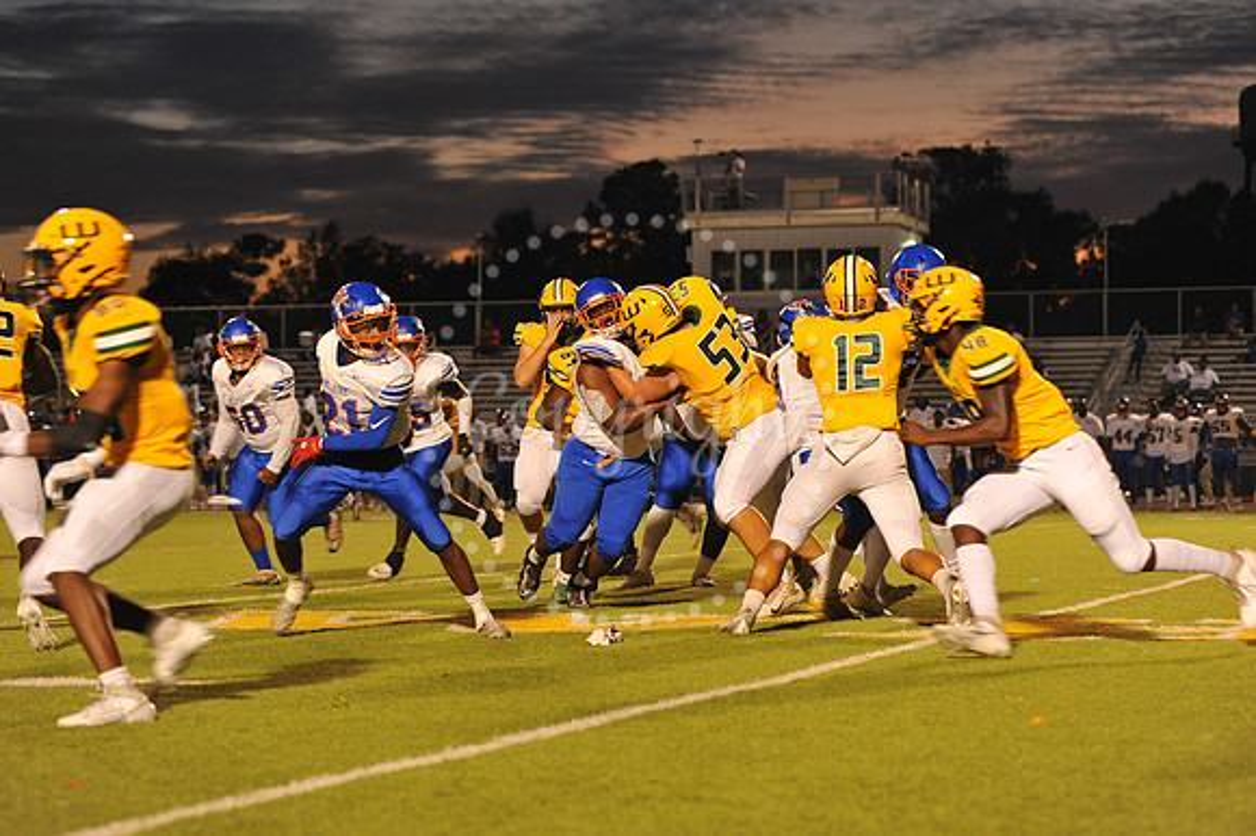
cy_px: 418
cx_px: 628
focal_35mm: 100
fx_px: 3487
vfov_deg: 13.7
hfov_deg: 20.4
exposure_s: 1/250
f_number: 4
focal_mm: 100
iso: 2000
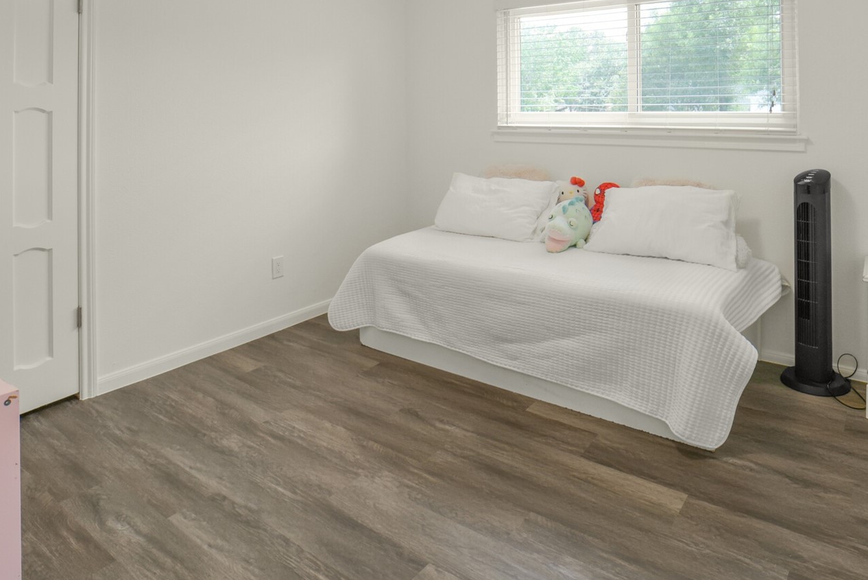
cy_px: 117
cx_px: 467
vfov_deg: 50.0
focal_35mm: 24
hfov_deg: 73.6
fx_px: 579
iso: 500
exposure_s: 1/20
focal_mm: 14
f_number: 11
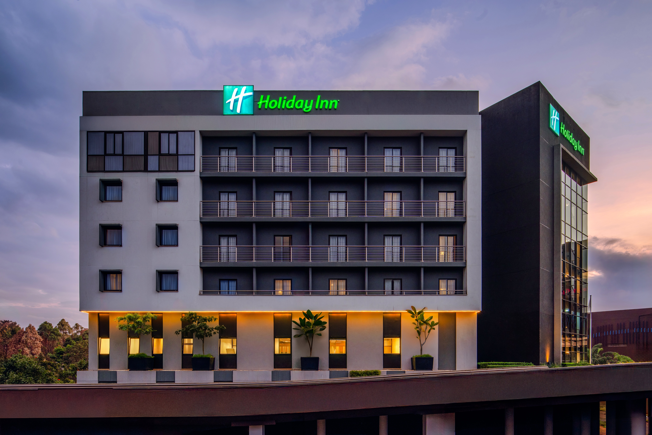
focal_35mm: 19
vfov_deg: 64.6
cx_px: 326
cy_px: 218
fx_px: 344
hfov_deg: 86.9
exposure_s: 3
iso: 32
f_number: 10
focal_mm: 19
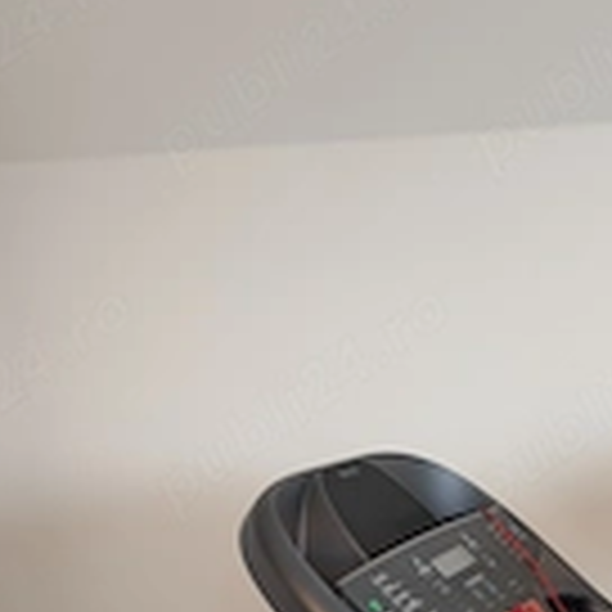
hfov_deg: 27.3
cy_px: 814
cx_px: 459
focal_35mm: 62
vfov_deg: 24.0
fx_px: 1240
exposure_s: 1/30
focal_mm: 6.9
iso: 61
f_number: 1.68
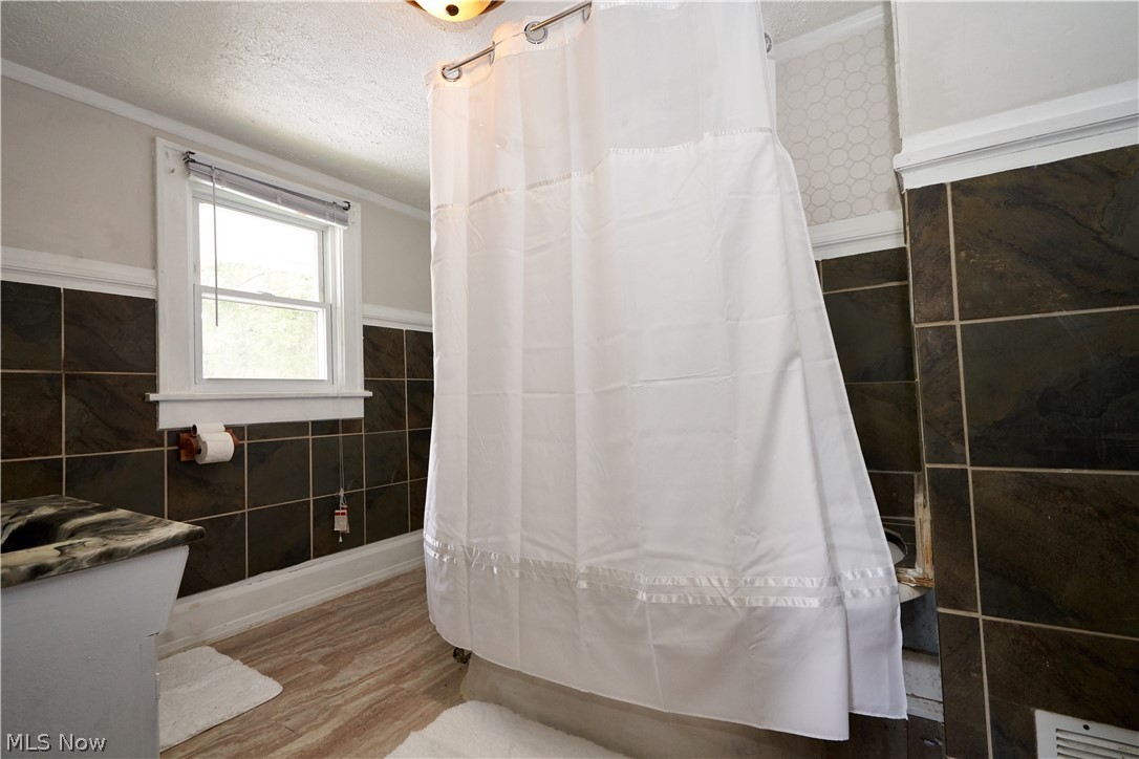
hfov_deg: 96.7
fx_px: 506
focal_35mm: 16
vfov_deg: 73.7
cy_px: 380
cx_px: 570
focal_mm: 16
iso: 3200
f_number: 7.1
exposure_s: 1/60
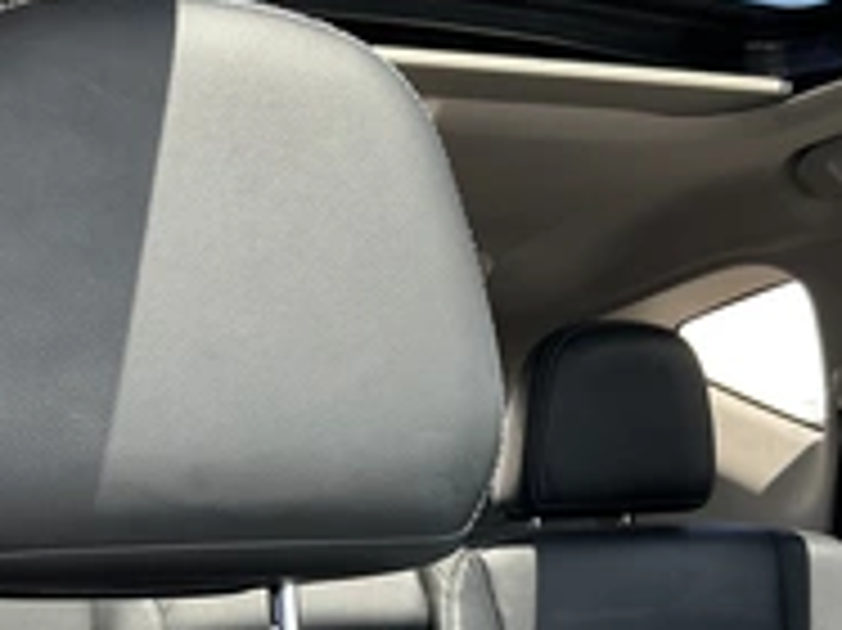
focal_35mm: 60
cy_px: 454
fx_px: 1459
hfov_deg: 31.4
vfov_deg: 24.2
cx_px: 167
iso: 32
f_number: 1.8
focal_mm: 3
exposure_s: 1/122
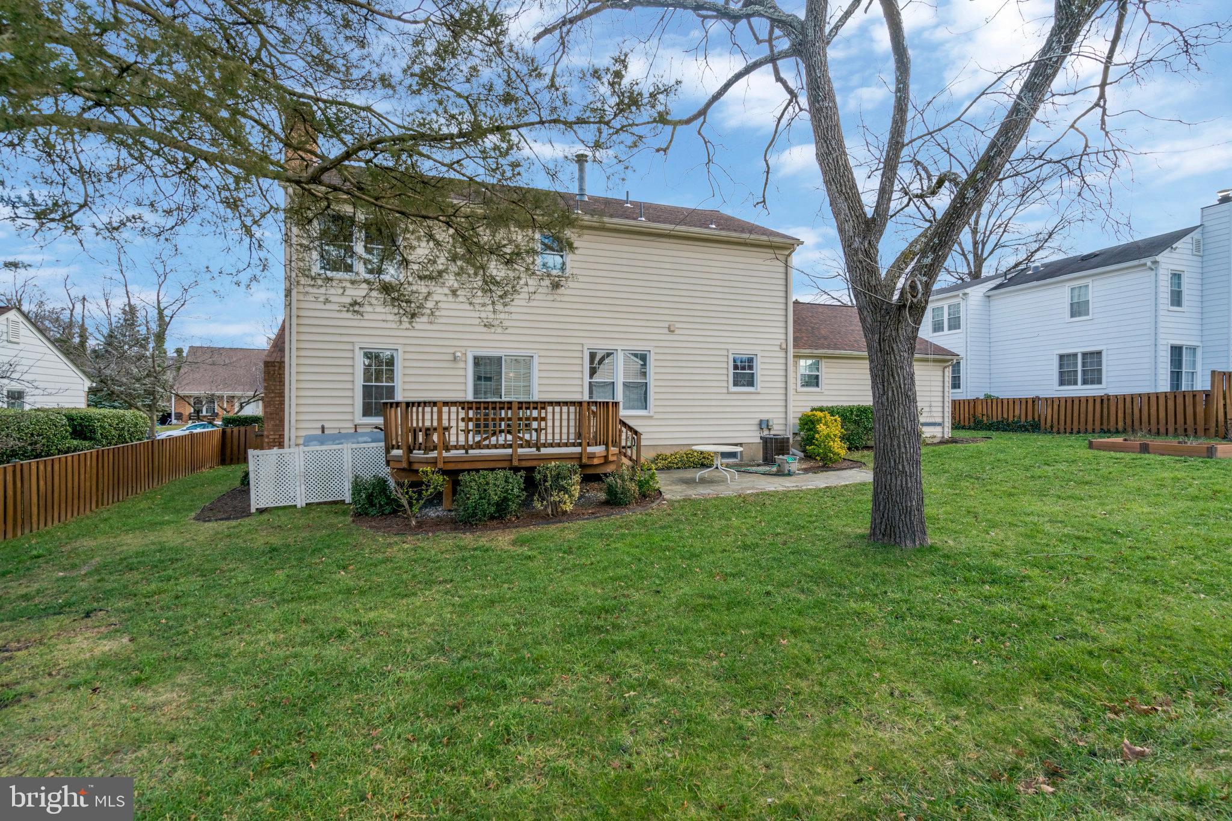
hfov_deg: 96.7
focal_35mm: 16
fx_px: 548
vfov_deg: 73.8
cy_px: 410
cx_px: 616
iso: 1250
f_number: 8
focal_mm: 16
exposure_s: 1/640
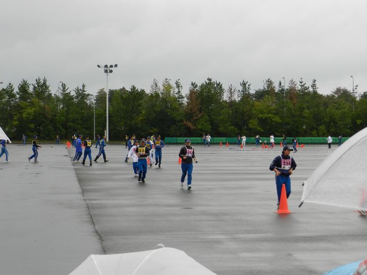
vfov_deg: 17.6
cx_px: 184
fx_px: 891
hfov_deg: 23.3
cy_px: 138
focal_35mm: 84
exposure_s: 1/500
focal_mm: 14.9
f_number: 4.4
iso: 160
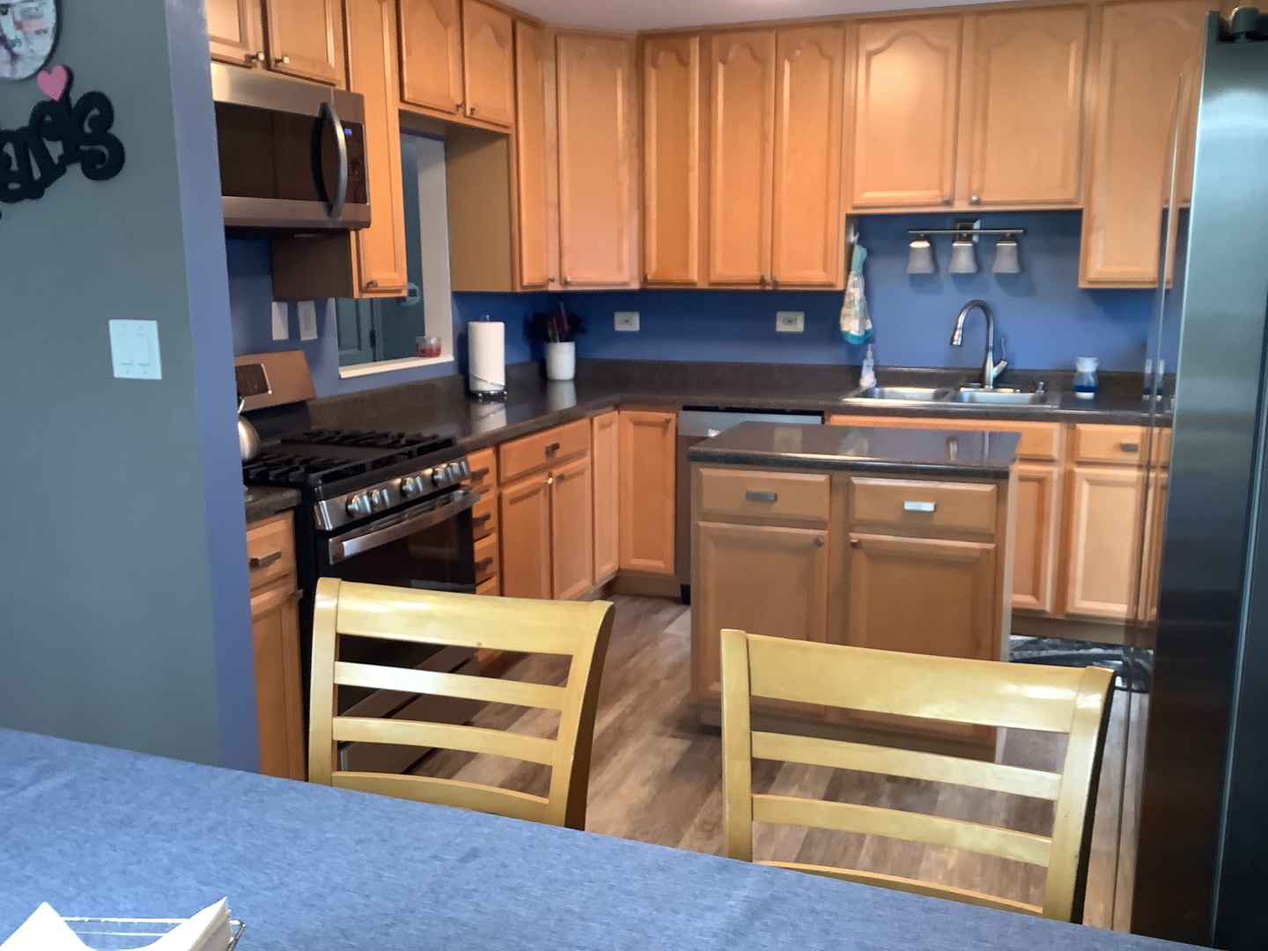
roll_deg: +0.4
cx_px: 634
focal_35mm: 31
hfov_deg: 58.4
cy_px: 476
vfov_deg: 45.4
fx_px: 1136
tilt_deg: -9.9
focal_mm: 3.3
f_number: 2.4
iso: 200
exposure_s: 1/50
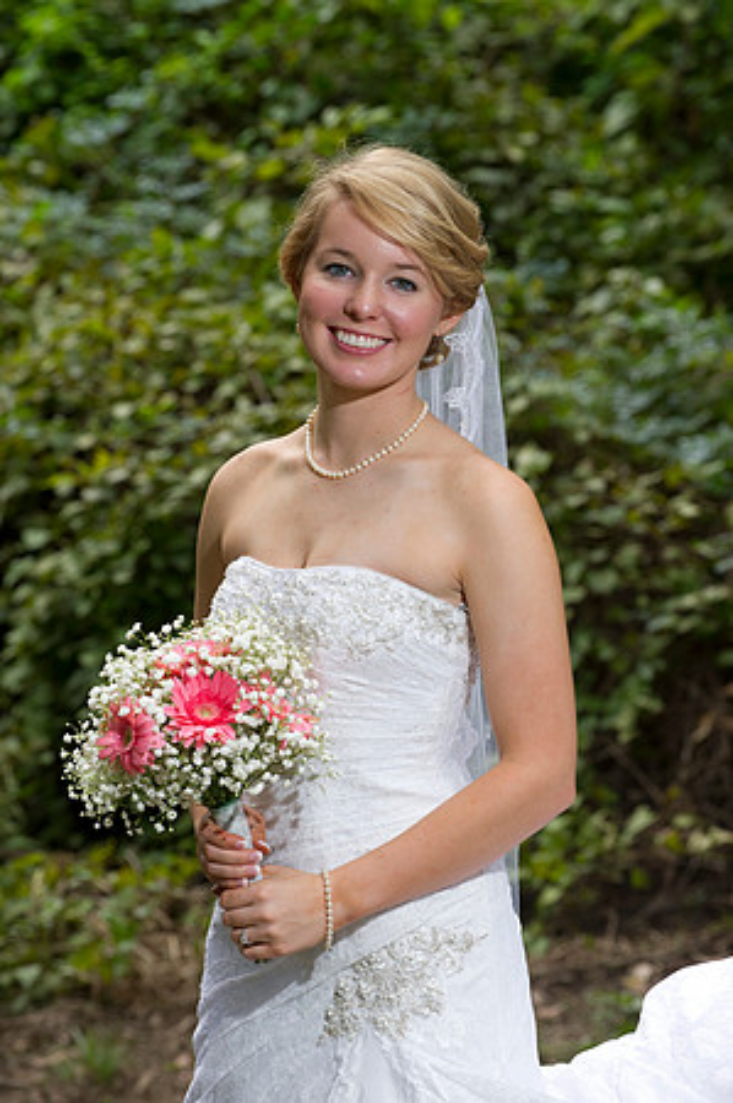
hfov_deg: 8.6
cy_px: 552
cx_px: 366
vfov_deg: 12.9
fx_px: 4898
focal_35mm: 160
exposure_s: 1/160
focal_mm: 160
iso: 500
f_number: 6.3
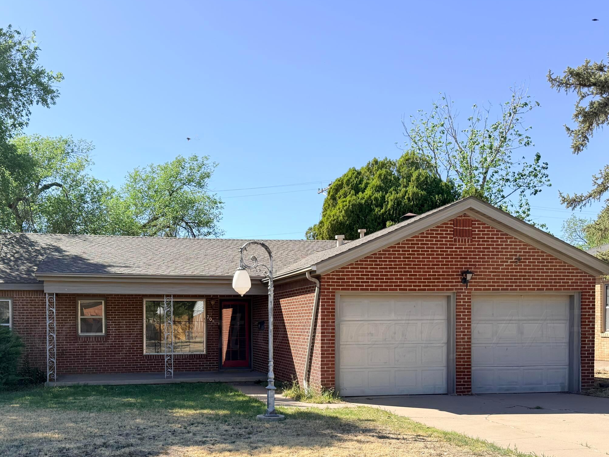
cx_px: 232
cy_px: 334
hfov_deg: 50.9
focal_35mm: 36
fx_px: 633
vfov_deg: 38.8
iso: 100
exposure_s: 1/2110
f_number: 1.78
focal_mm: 6.76
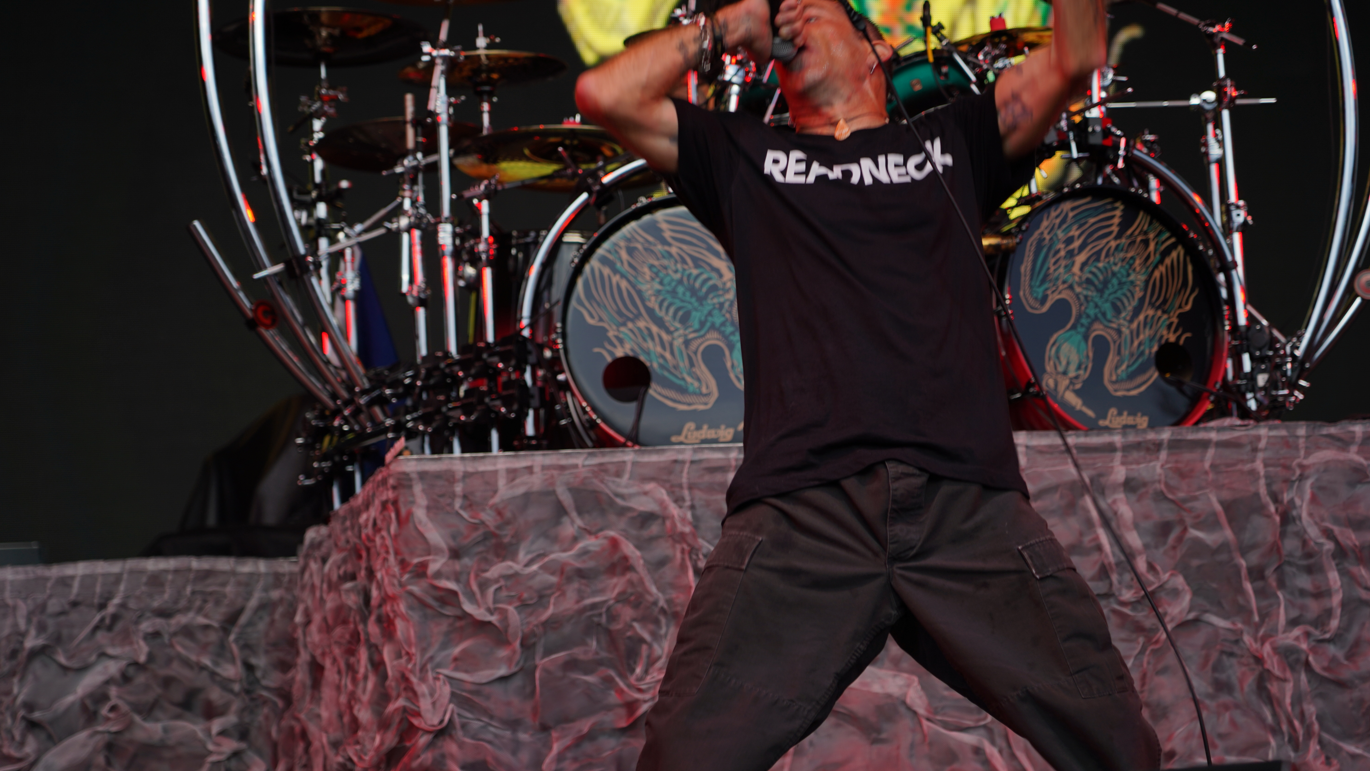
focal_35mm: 111
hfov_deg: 19.3
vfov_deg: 10.9
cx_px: 680
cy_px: 343
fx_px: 4032
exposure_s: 1/125
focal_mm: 105
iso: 100
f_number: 4
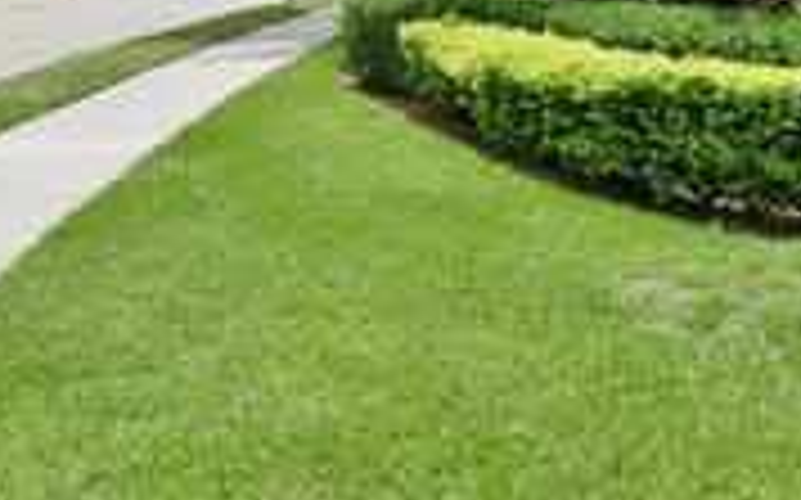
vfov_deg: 20.6
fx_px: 1309
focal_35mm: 60
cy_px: -43
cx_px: 522
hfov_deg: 33.8
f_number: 8
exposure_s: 1/250
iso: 100
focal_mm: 14
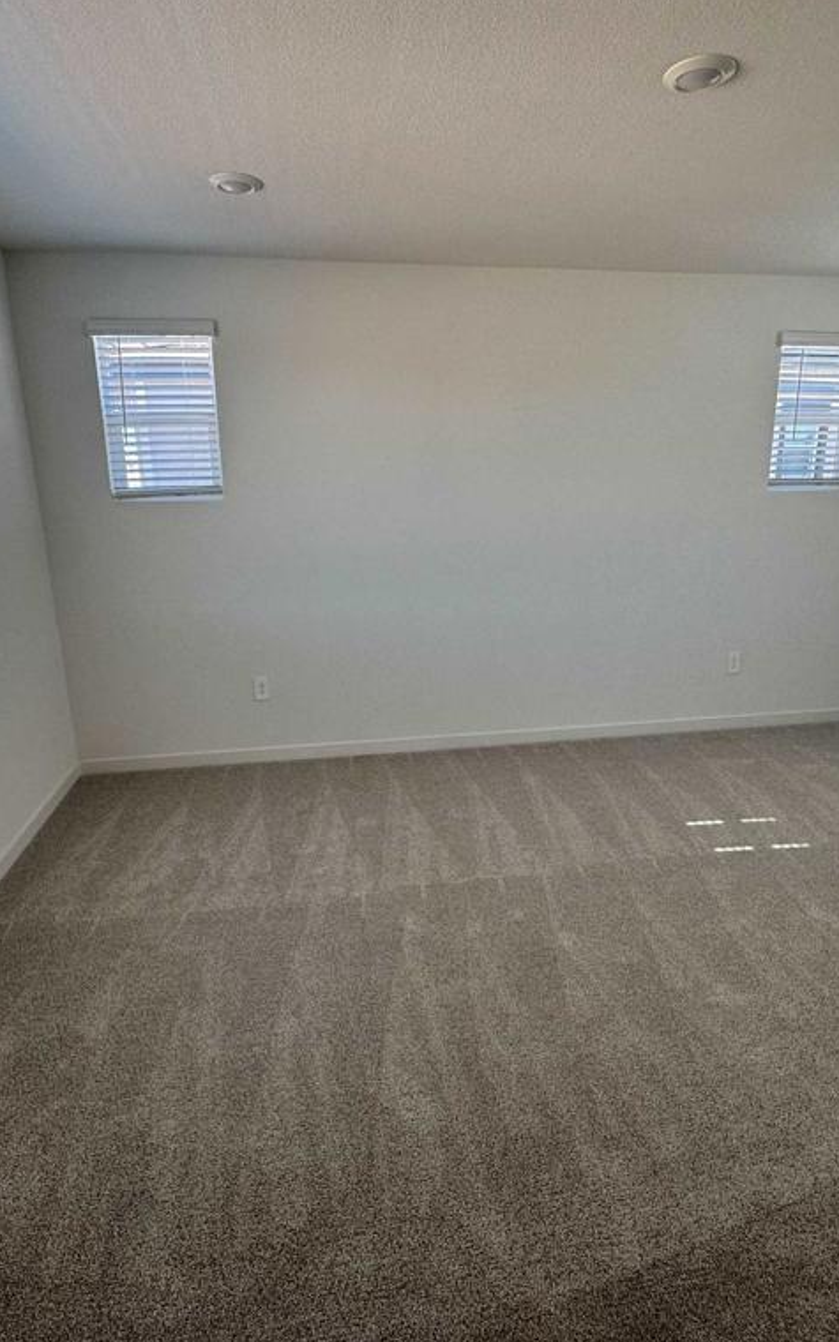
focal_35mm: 20
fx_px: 732
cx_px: 435
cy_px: 667
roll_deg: +0.1
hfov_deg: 59.6
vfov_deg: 85.1
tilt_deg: -16.7
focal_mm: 2.22
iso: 80
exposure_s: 1/120
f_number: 2.2
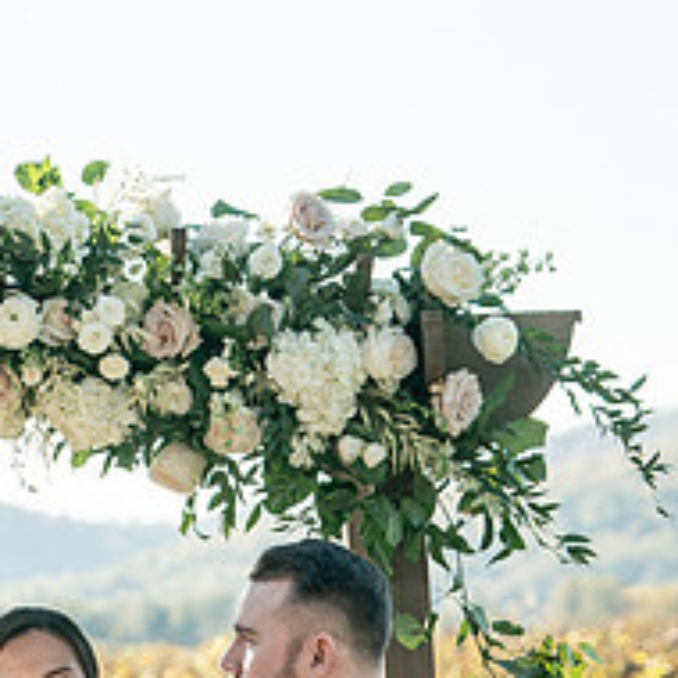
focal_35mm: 256
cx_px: 67
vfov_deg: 6.8
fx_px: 5673
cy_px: 432
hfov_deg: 6.8
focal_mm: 80
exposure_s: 1/1000
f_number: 4
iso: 100
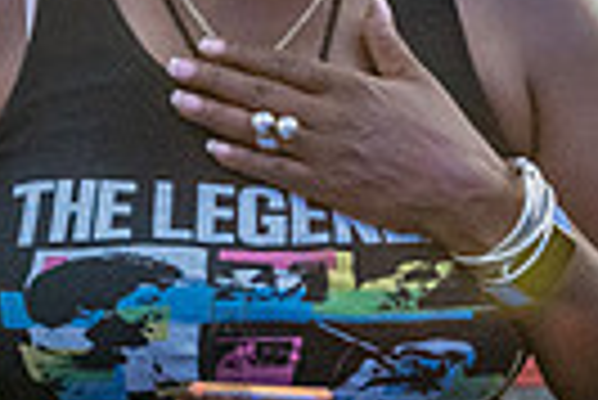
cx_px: 225
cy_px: -101
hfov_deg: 11.8
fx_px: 2893
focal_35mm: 174
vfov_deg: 7.8
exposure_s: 1/250
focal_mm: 40
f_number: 4
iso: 5000
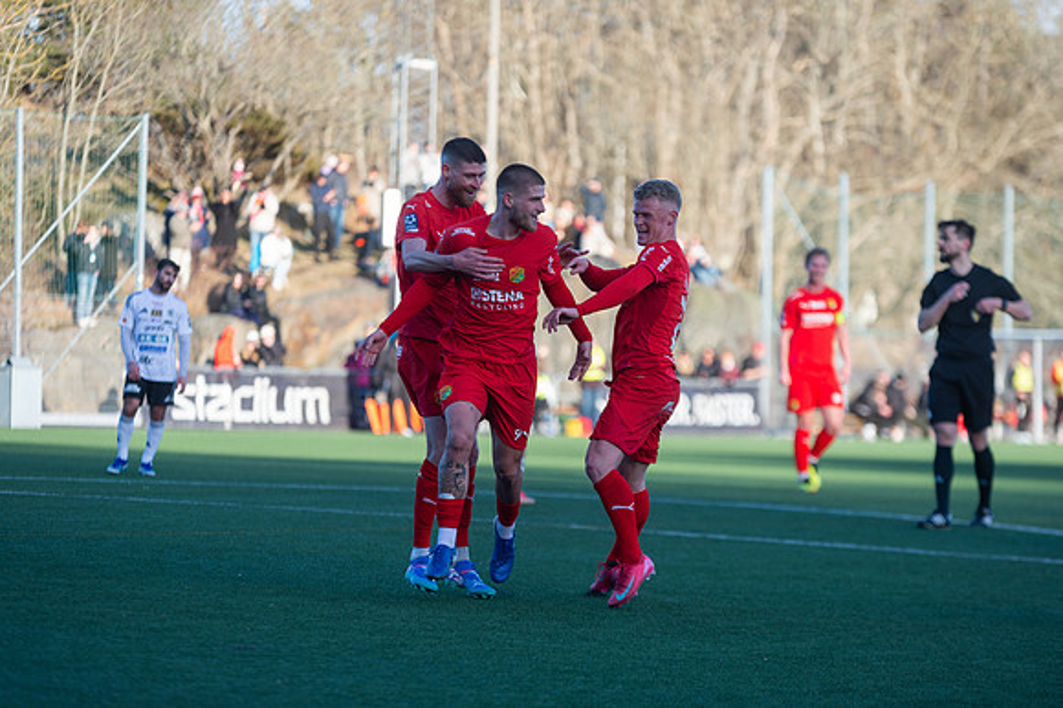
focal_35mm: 160
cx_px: 532
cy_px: 354
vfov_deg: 8.6
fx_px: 4722
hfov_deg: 12.8
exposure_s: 1/1000
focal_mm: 160
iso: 250
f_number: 3.2
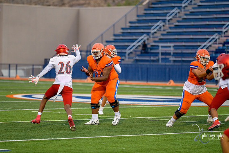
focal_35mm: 176
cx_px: 117
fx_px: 1120
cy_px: 75
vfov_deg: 7.8
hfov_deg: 11.7
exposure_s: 1/1000
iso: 280
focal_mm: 170
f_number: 2.8
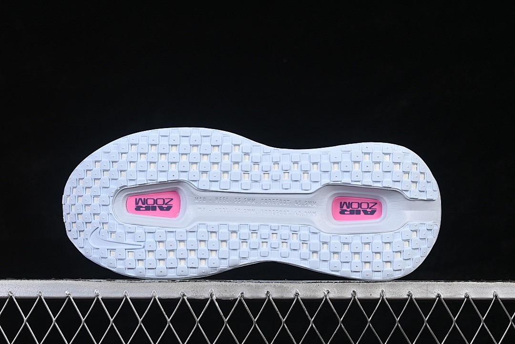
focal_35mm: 75
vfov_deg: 18.2
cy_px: 172
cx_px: 258
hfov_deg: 27.0
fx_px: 1073
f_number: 8
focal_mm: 50
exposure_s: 1/80
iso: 160
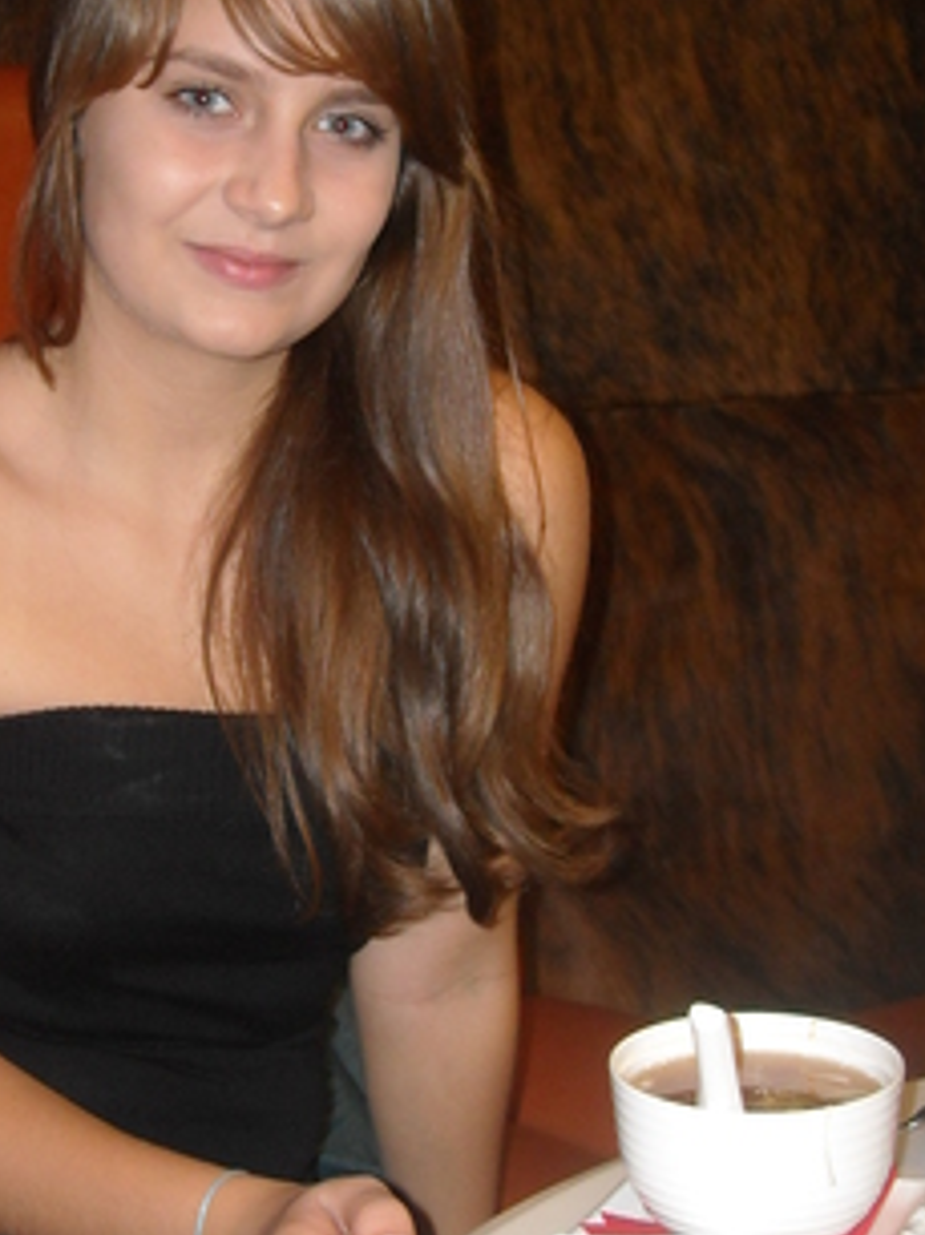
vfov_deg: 30.7
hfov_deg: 23.1
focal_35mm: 63
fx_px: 2248
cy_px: 577
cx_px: 252
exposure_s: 1/60
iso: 200
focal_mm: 5.7
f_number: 2.8
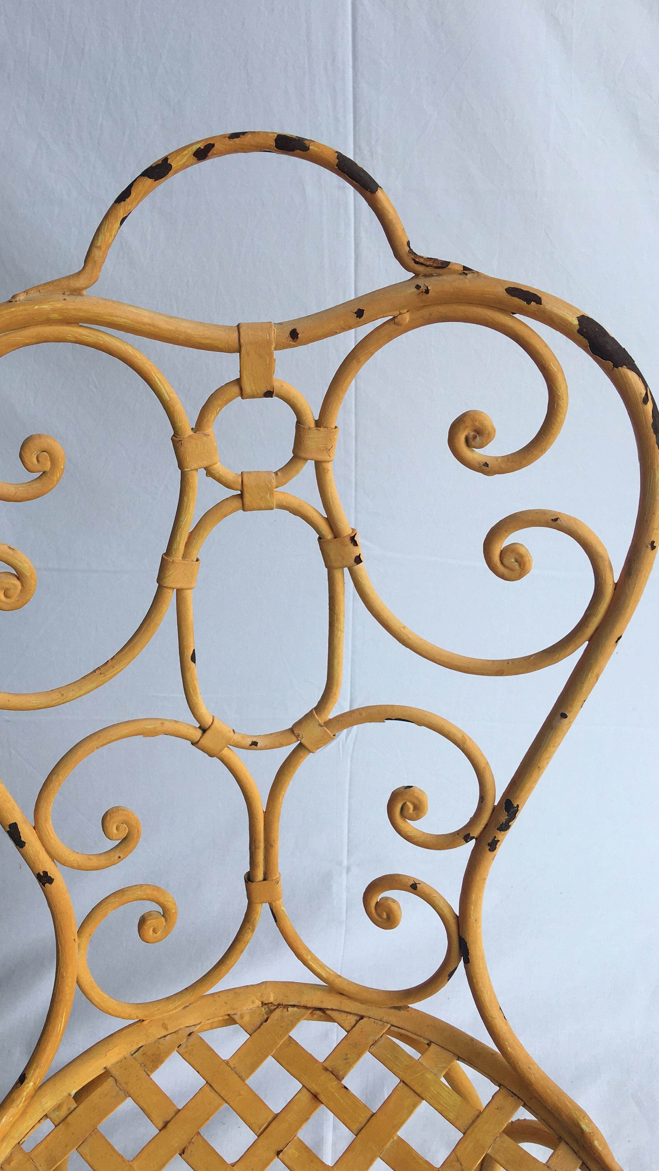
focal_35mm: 32
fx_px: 994
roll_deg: +5.8
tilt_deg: -33.7
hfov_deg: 36.5
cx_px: 256
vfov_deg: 61.0
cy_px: 589
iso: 25
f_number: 2.2
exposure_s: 1/305
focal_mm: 4.15
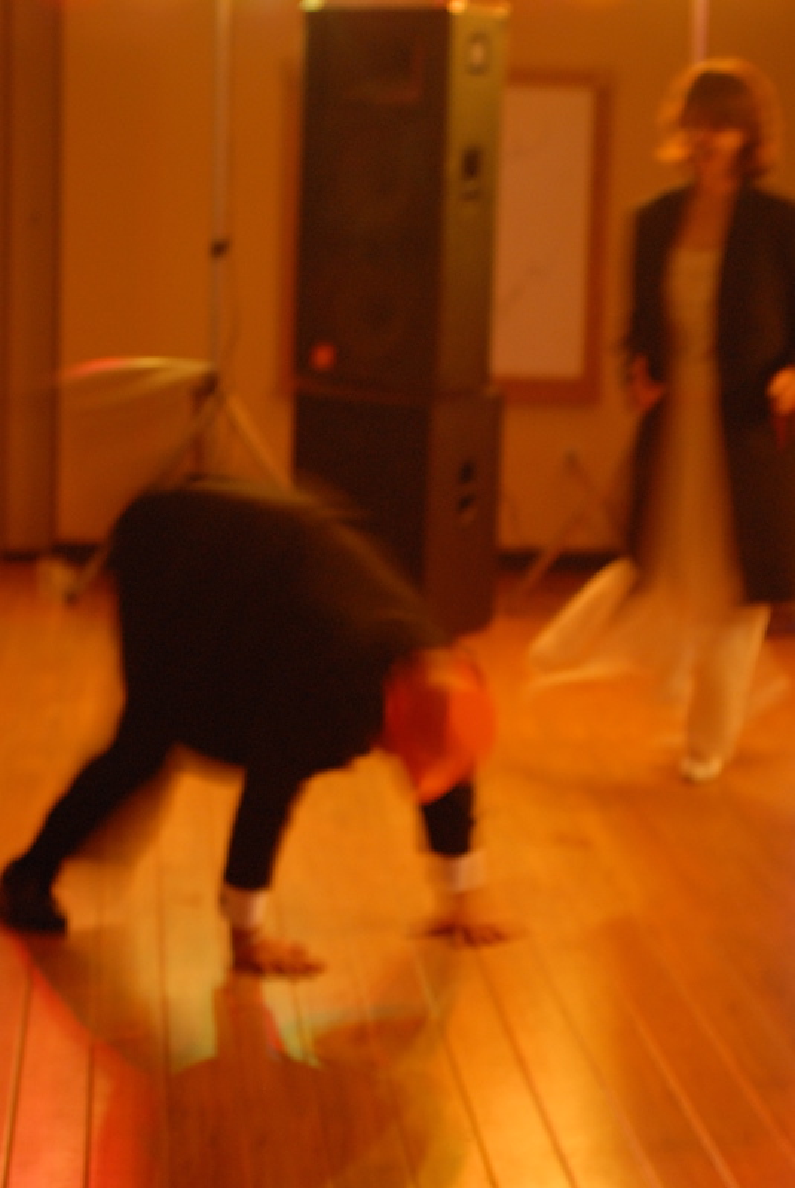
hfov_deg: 15.7
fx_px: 2875
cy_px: 594
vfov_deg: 23.4
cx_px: 398
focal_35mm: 87
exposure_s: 1/10
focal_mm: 58
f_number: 2.8
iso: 800
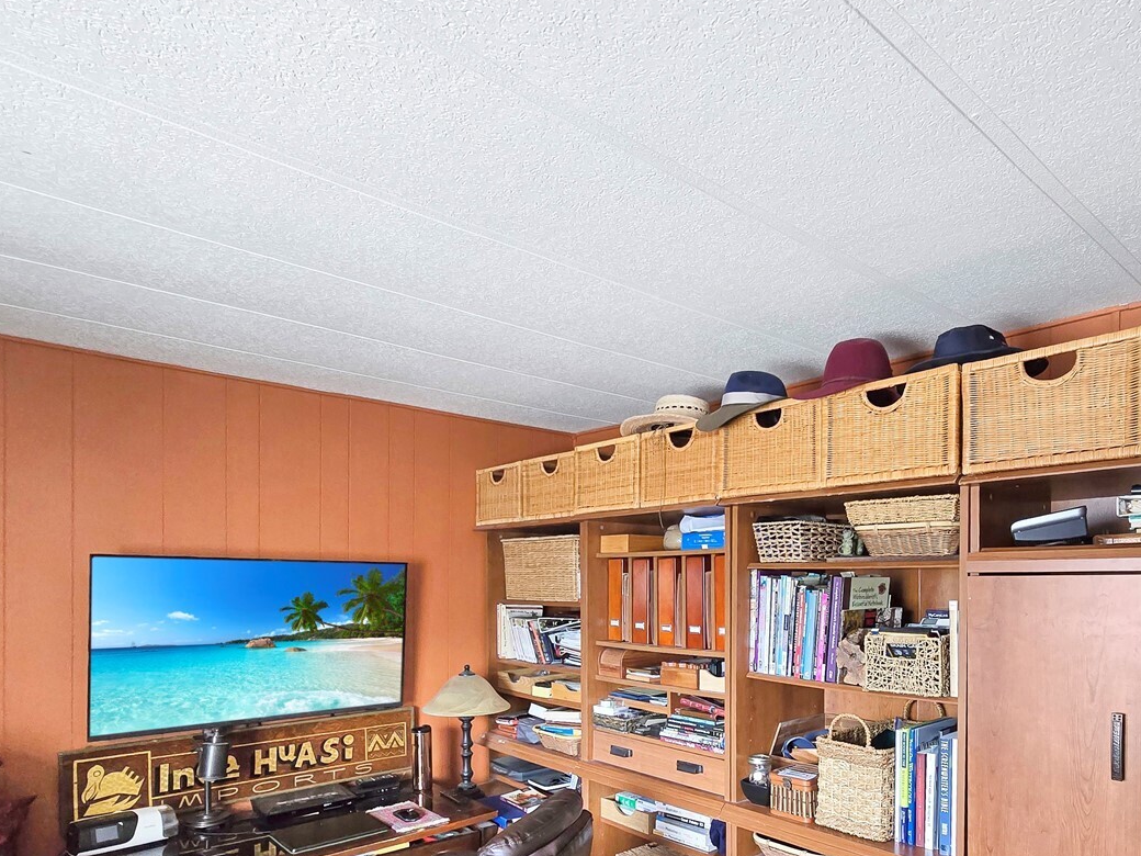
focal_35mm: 20
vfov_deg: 63.3
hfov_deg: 80.9
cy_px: 608
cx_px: 677
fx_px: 659
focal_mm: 2.2
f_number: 2.2
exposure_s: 1/60
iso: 500
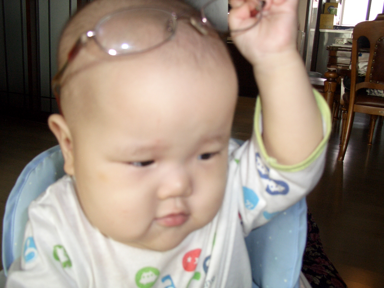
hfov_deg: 55.4
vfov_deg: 42.9
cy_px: 144
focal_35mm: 33
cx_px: 192
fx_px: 366
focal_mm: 7.1
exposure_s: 1/60
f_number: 2.8
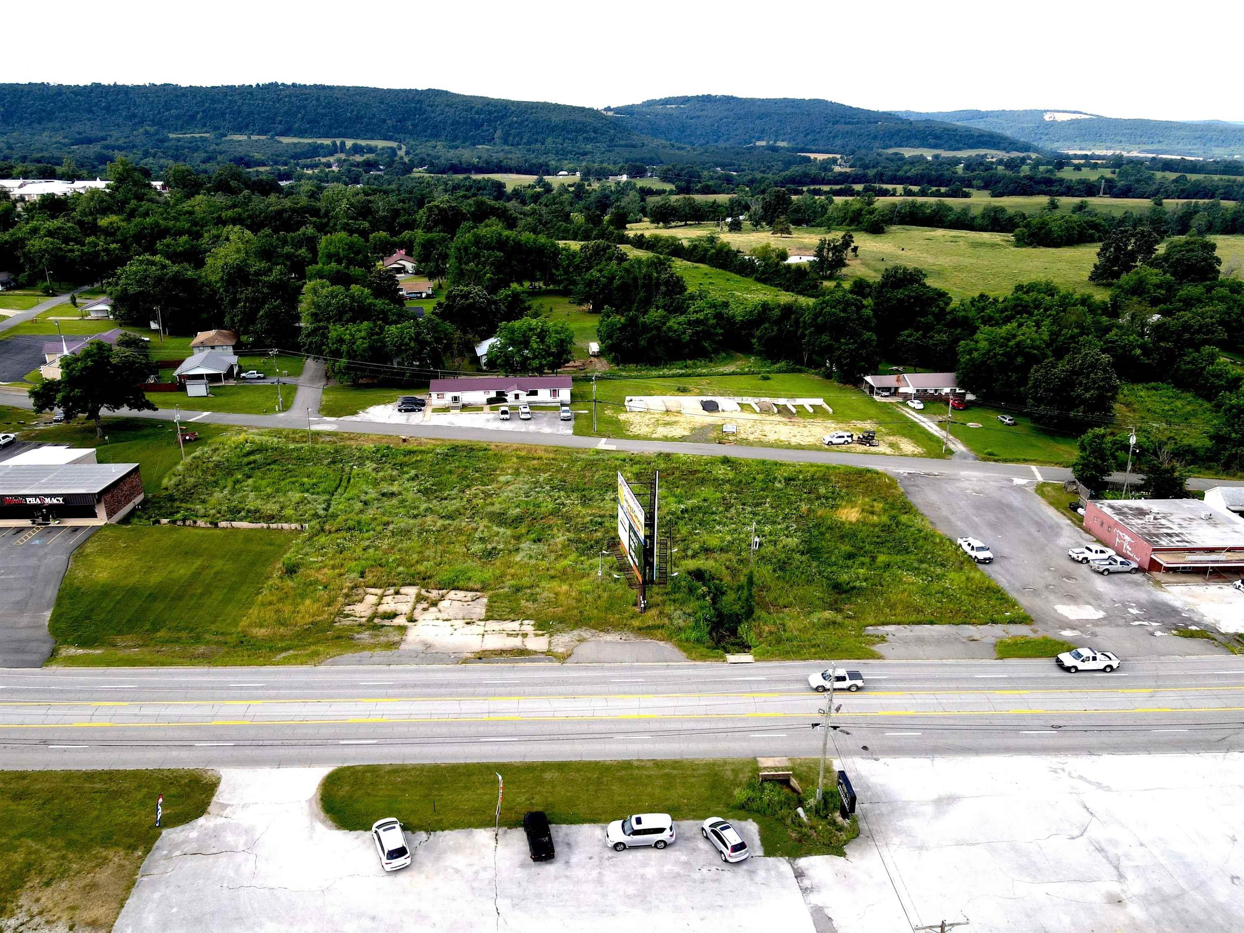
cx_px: 622
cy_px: 466
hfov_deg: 71.6
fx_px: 862
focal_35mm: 24
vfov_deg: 56.8
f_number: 2.8
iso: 100
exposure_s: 1/350
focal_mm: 4.5
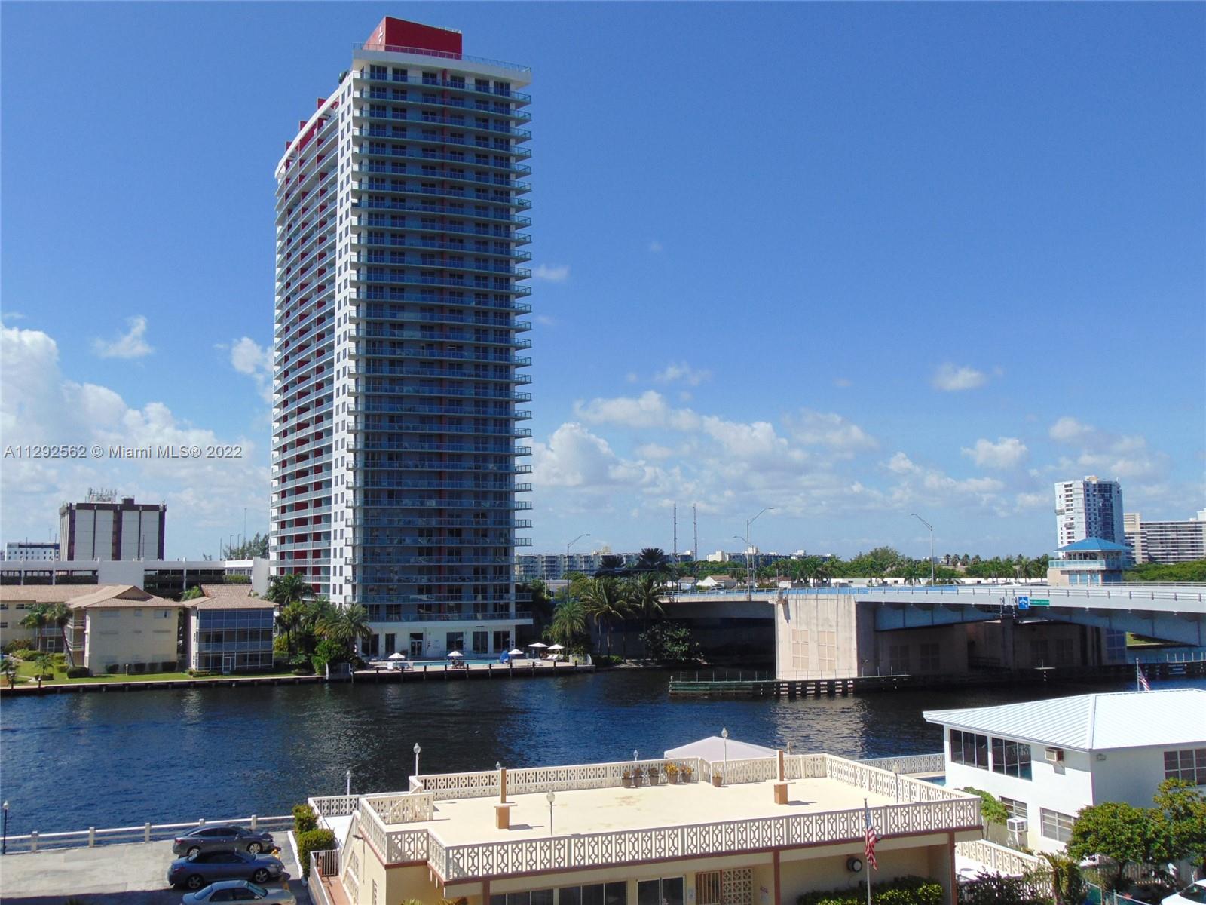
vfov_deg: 42.9
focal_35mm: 33
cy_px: 452
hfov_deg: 55.4
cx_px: 603
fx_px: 1150
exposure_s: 1/320
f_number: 8.2
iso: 80
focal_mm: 5.8
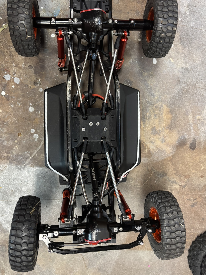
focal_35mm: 29
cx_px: 95
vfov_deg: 61.6
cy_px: 130
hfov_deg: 48.2
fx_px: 230
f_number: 1.6
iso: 320
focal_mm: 5.96
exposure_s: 1/60
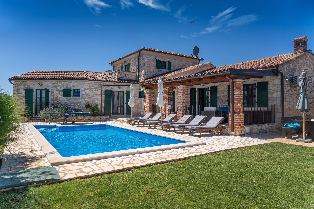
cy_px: 104
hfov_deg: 73.7
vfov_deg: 53.1
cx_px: 157
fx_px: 209
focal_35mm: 24
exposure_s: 1/4000
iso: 100
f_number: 2.8
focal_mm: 24
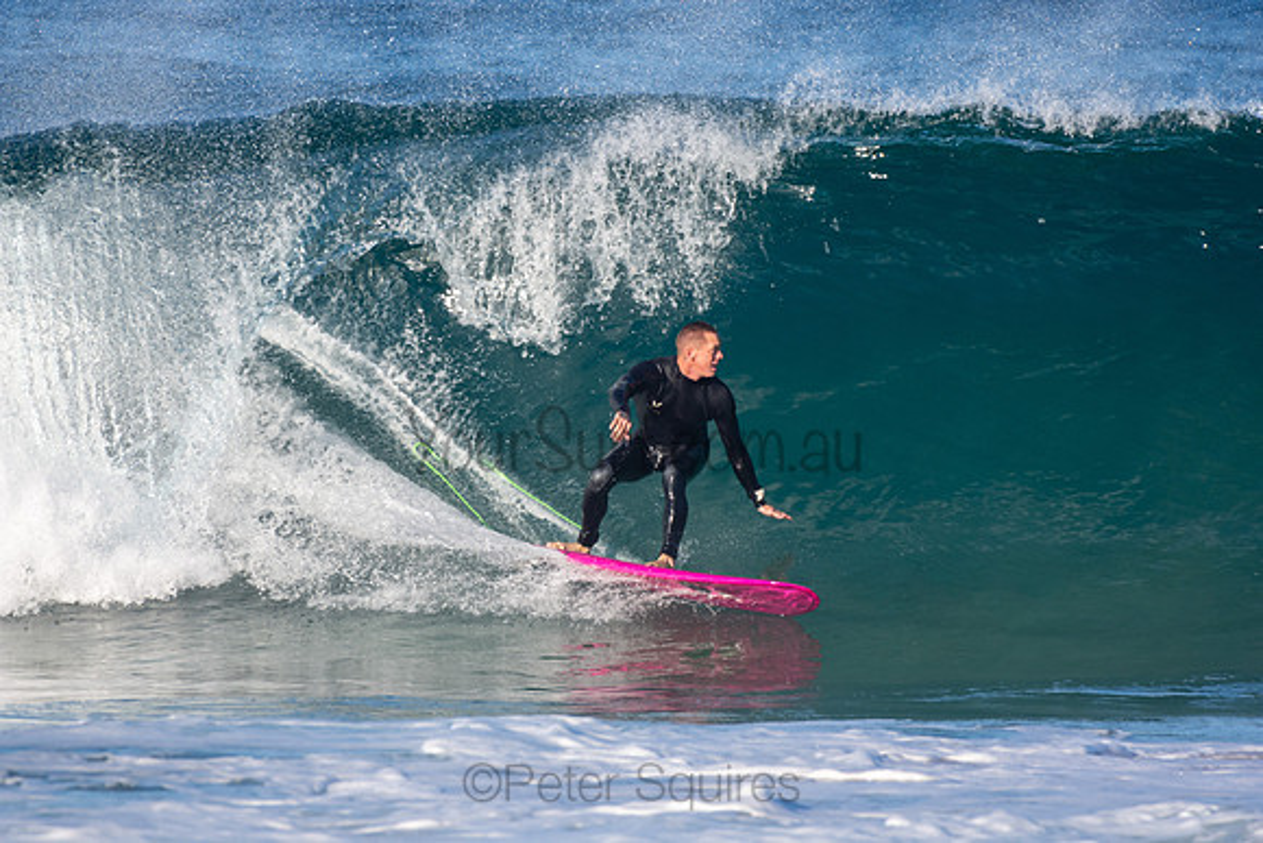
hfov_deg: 2.7
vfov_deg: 1.8
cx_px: 632
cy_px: 422
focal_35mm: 750
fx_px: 26317
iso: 320
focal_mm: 500
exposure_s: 1/1250
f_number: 5.6
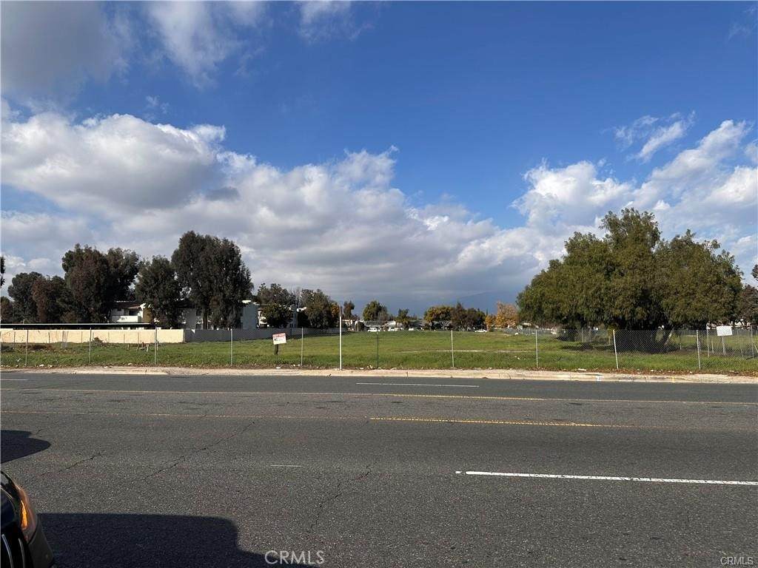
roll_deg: -0.4
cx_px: 379
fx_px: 526
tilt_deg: +5.4
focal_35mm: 24
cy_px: 284
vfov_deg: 56.8
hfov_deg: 71.6
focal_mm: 6.86
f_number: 1.78
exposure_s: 1/5263
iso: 80
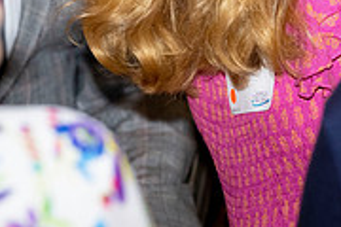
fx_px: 3665
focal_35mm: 387
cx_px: 170
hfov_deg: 5.3
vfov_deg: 3.5
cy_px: -118
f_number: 5.6
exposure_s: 1/200
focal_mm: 120
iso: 2000
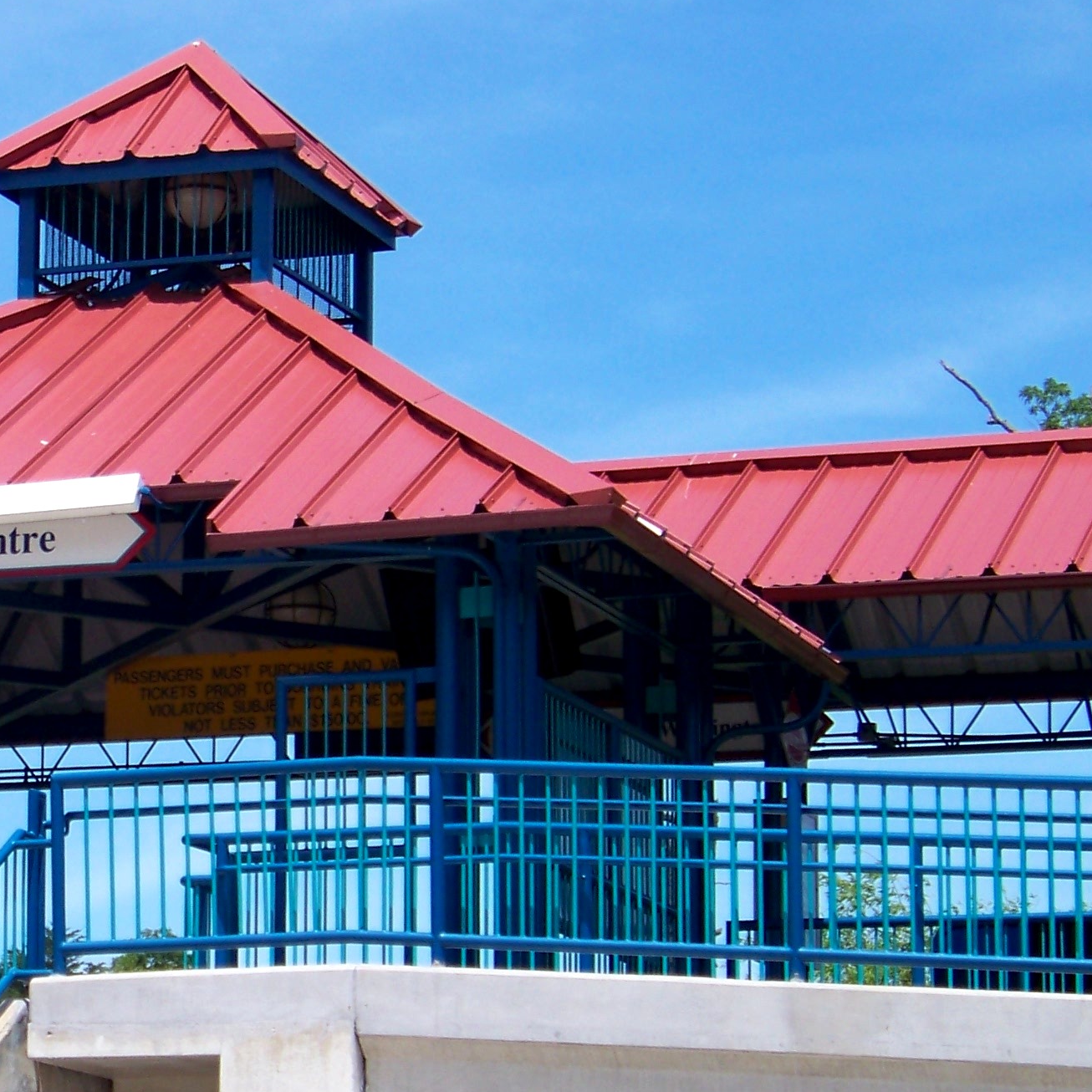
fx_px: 4890
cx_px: -28
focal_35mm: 137
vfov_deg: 12.7
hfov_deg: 12.6
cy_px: 799
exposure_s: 1/800
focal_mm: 10.5
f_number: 3.2
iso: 64
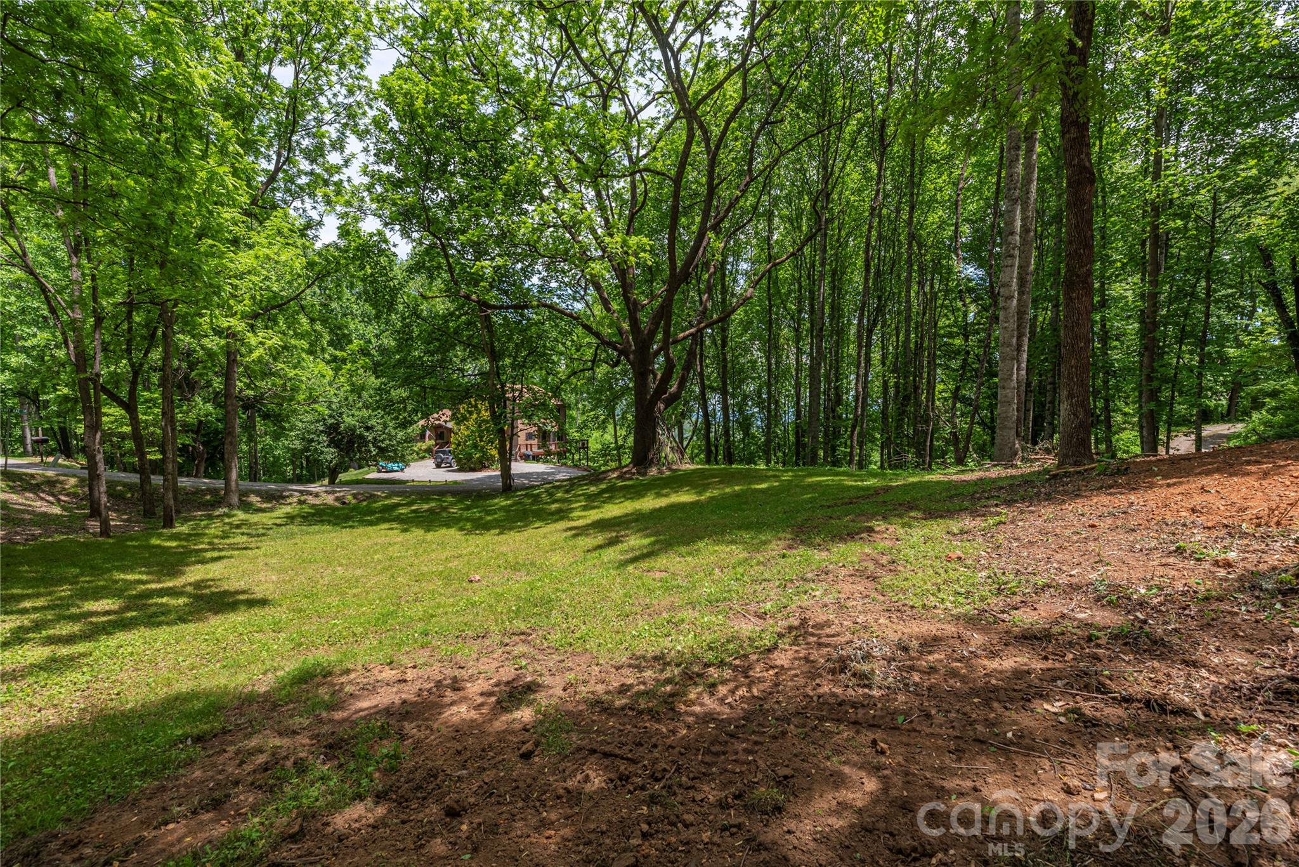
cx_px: 650
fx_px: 505
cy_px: 434
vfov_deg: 81.2
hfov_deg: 104.2
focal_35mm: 14
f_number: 8
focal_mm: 14
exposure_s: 1/800
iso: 320
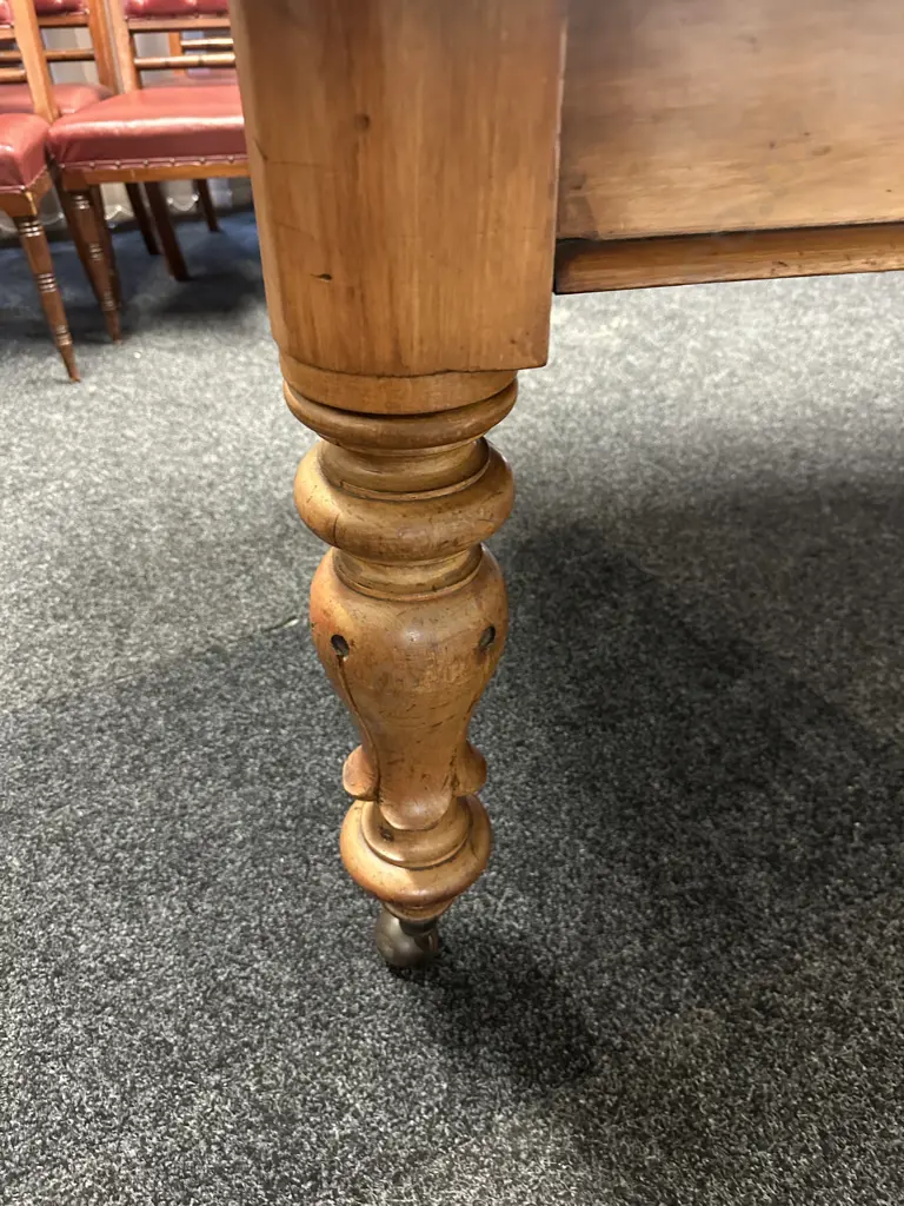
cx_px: 452
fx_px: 836
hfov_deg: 56.8
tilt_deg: -36.3
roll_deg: +1.3
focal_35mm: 24
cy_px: 603
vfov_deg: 71.6
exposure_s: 1/33
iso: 800
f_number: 1.78
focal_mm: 6.86
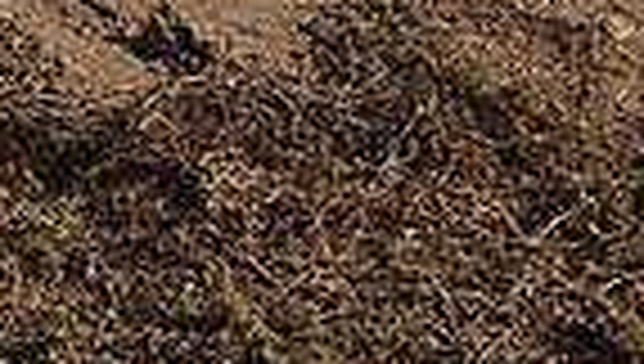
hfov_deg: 15.3
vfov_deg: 8.8
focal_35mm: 127
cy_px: -485
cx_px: -392
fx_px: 2172
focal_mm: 20
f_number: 7.1
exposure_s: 1/640
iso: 200
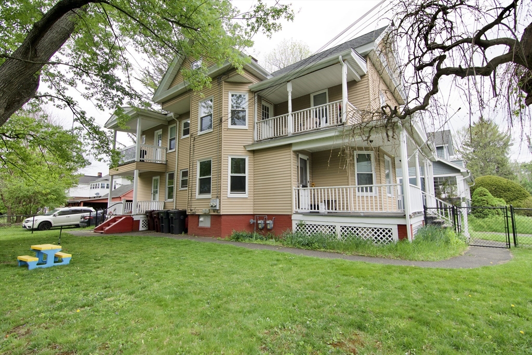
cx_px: 266
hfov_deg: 95.0
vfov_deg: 72.1
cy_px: 178
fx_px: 244
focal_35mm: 16
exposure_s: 1/160
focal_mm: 11
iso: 320
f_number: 7.1
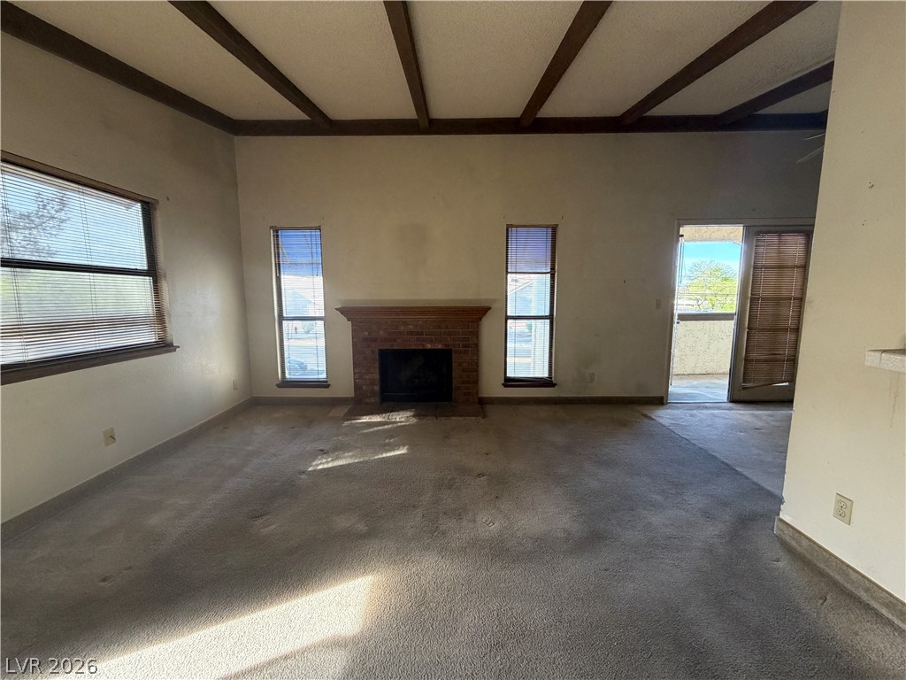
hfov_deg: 102.1
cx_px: 453
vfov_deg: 85.7
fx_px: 366
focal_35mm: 14
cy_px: 340
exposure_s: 1/121
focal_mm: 2.22
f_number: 2.2
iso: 320
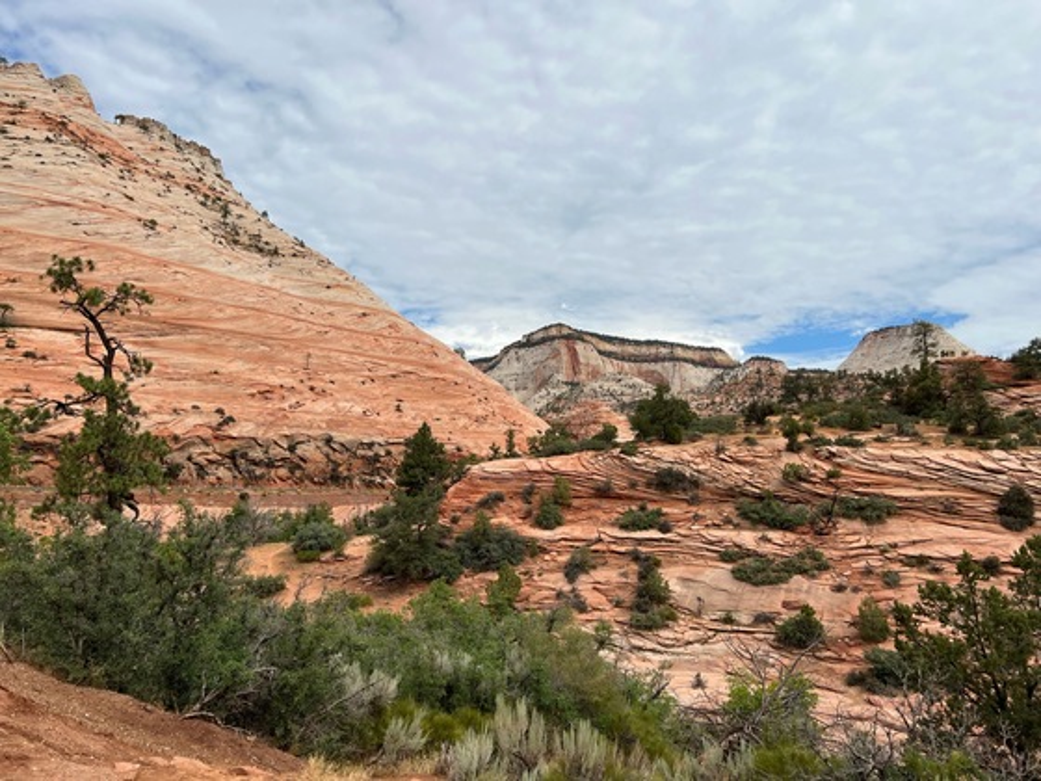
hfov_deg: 67.3
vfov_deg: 53.1
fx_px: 782
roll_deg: -1.0
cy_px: 390
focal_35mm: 26
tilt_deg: +5.8
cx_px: 520
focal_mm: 5.7
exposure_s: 1/8696
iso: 50
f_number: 1.5
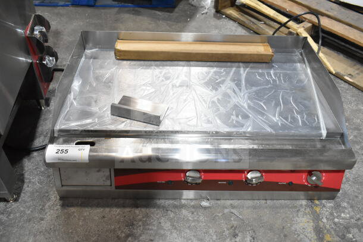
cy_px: 121
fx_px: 318
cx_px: 182
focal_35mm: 32
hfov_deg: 59.5
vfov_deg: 41.7
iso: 1600
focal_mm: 21
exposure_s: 1/125
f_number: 5.6
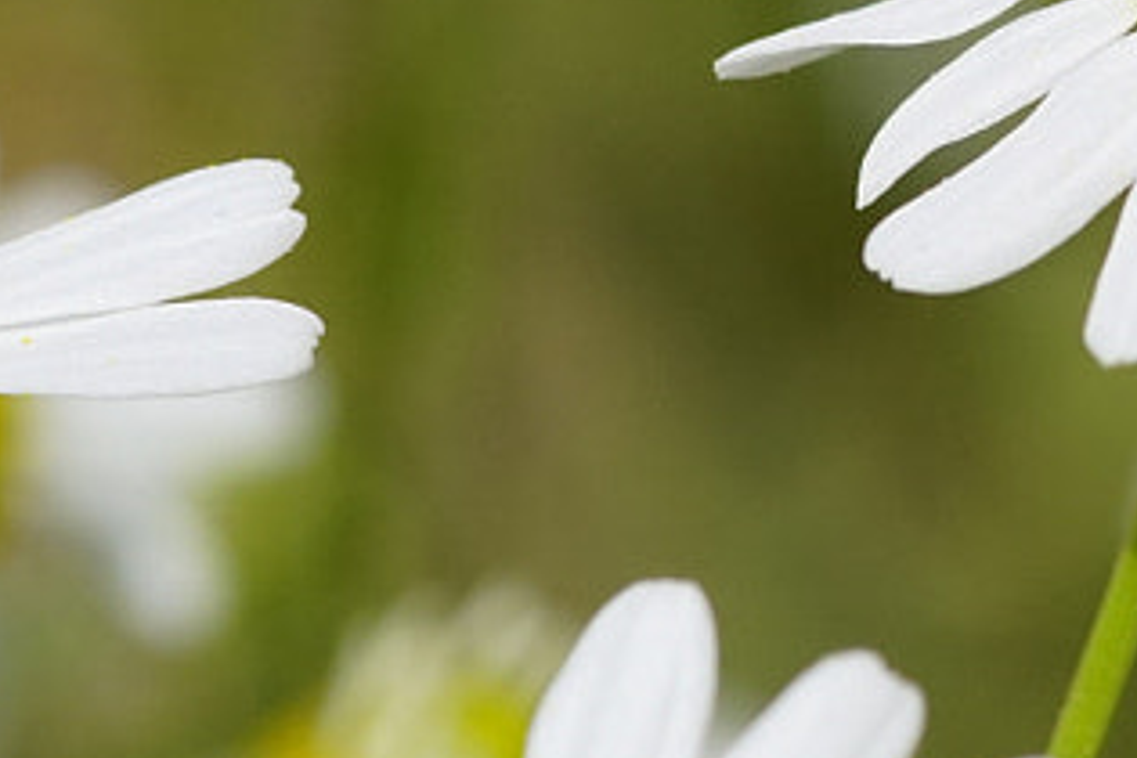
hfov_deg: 3.9
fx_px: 16864
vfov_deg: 2.6
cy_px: -352
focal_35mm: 534
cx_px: 1484
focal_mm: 105
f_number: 9
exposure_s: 1/2000
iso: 1000
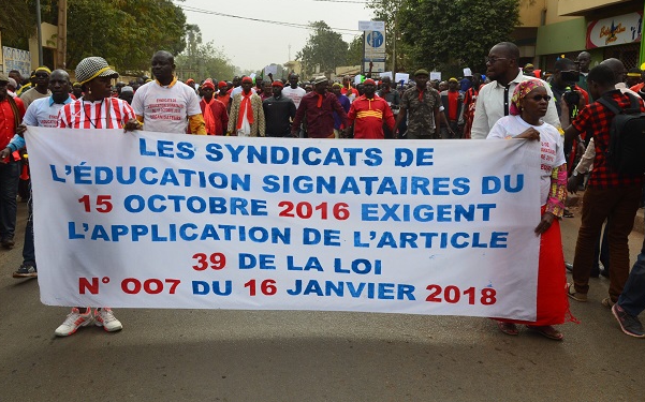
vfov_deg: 32.7
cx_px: 316
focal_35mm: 39
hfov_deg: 50.4
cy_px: 177
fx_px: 685
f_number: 10
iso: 280
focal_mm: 24
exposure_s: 1/250
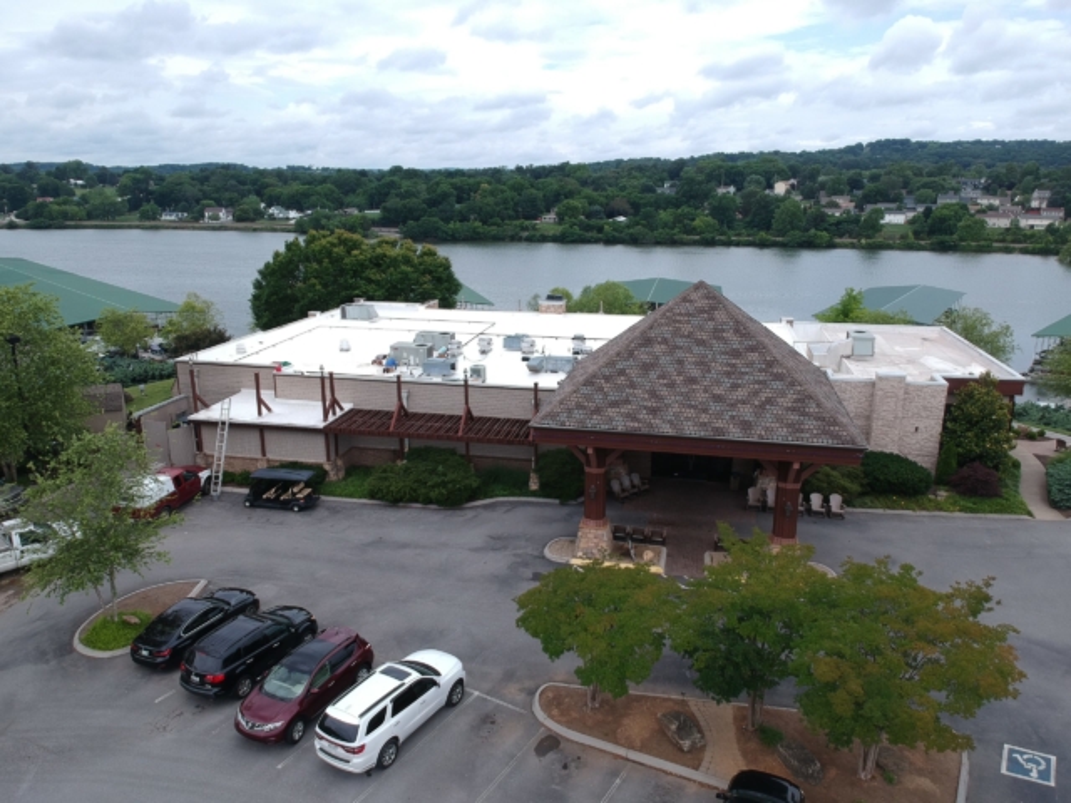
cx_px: 536
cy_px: 402
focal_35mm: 25
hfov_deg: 69.4
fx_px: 773
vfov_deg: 54.9
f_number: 2.6
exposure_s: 1/1000
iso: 100
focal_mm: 4.49
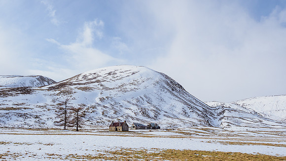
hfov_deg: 67.3
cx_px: 143
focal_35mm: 28
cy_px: 89
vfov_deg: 41.0
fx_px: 215
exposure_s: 1/500
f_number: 7.1
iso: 200
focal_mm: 13
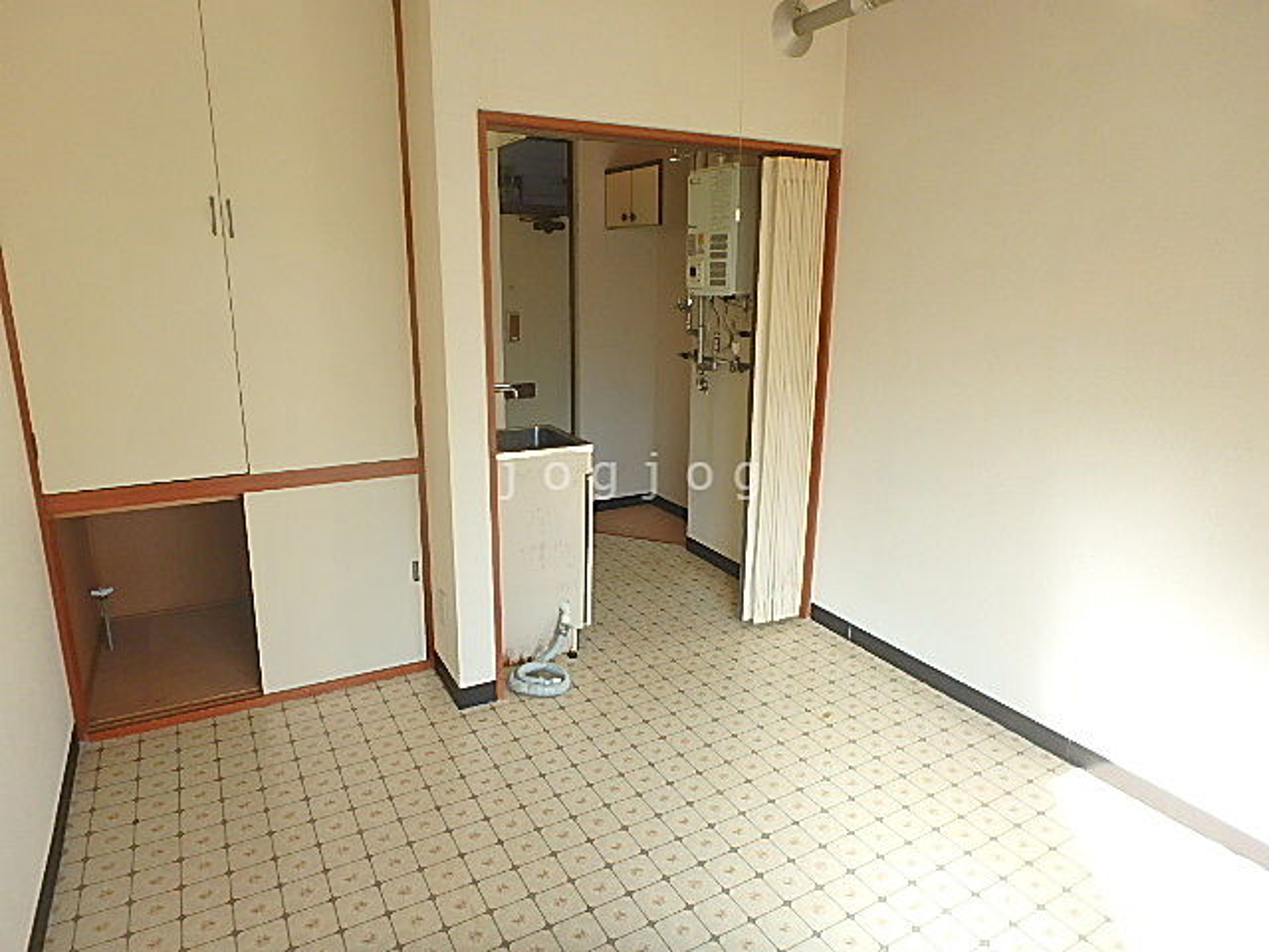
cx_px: 634
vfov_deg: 63.4
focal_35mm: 21
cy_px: 476
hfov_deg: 79.0
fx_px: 770
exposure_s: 1/125
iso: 125
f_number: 3.5
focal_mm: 3.7
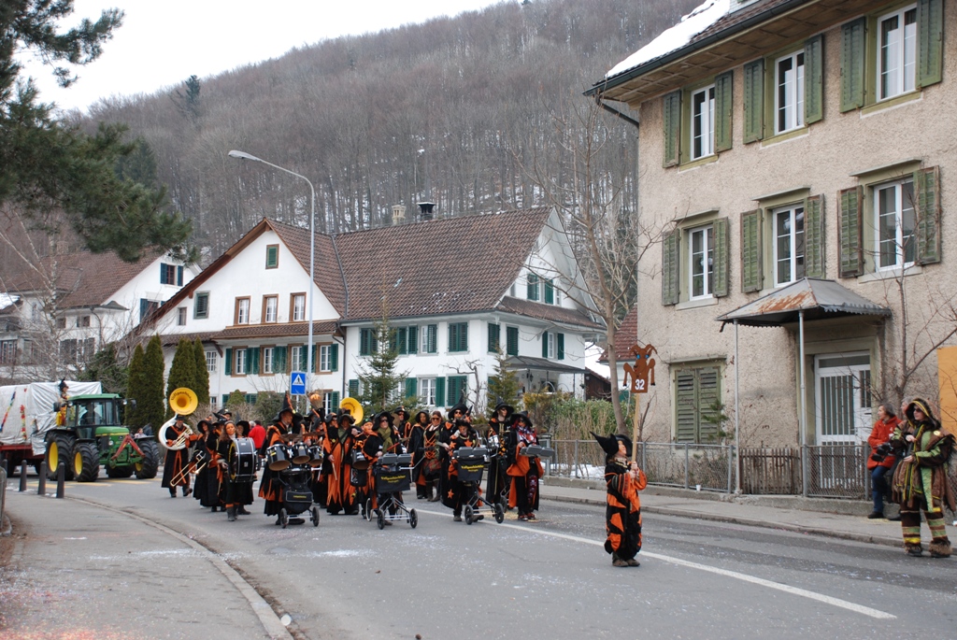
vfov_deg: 28.1
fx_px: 1277
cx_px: 478
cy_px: 320
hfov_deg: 41.1
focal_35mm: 48
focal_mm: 32
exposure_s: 1/100
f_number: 5
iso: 200
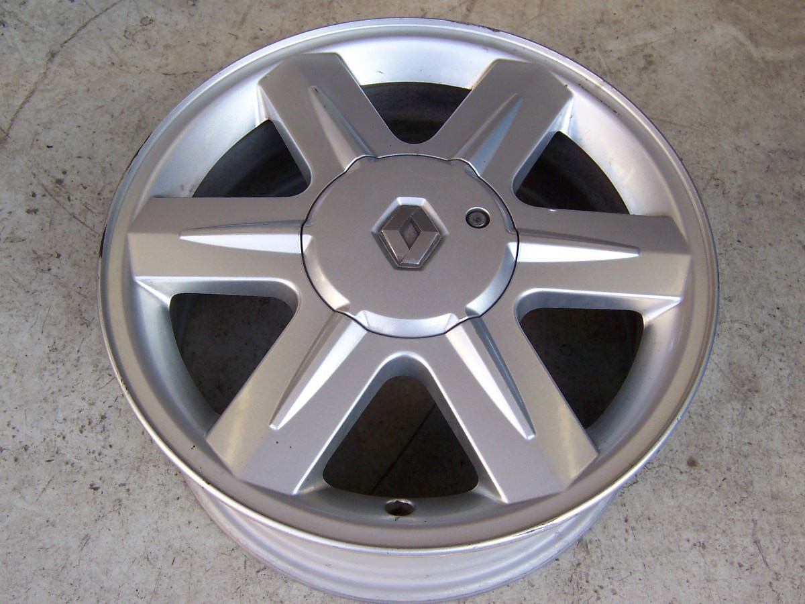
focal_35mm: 36
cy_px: 302
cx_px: 402
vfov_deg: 39.7
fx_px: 837
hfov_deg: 51.4
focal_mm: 5.6
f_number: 3.4
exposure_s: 1/90
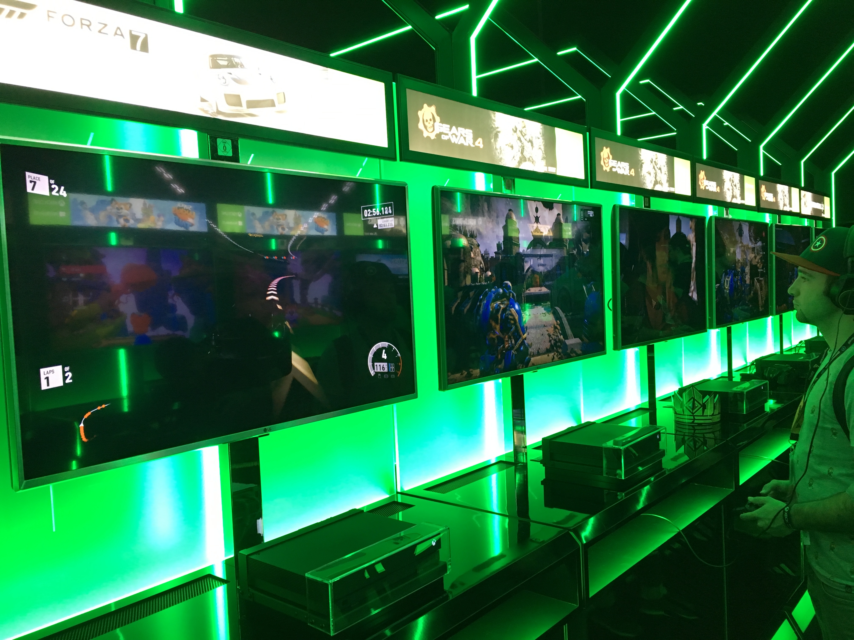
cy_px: 320
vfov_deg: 48.2
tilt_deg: -3.9
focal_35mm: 29
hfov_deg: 61.7
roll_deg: +2.6
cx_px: 427
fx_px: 715
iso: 160
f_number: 2.2
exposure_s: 1/33
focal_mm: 4.15
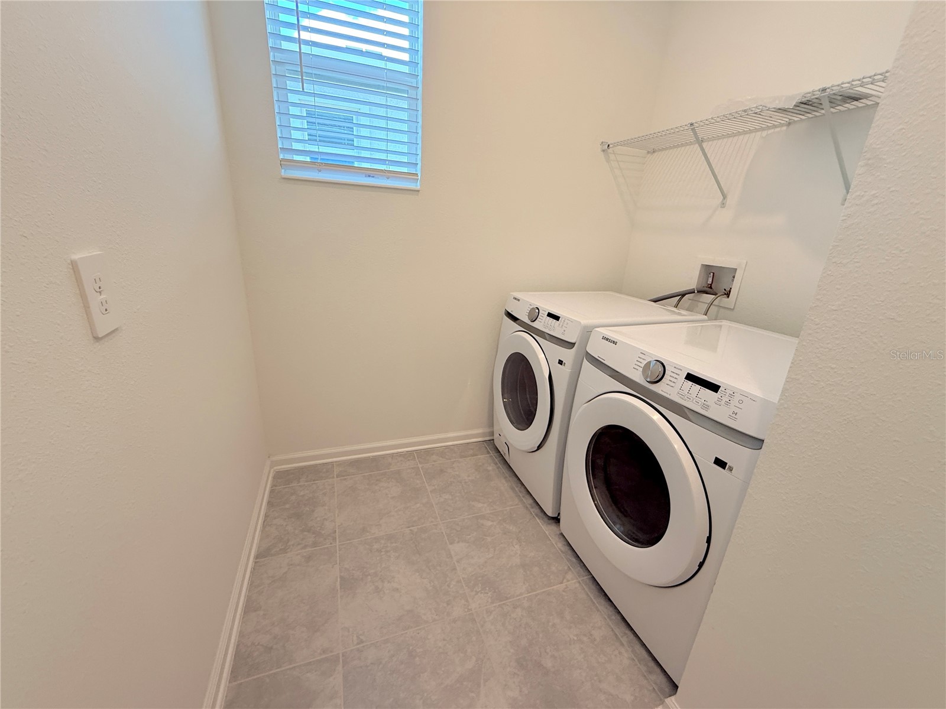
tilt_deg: -16.7
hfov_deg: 102.1
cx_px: 473
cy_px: 354
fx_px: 383
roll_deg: -4.1
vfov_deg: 85.7
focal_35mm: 14
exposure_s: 1/120
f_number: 2.2
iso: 160
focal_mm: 2.22
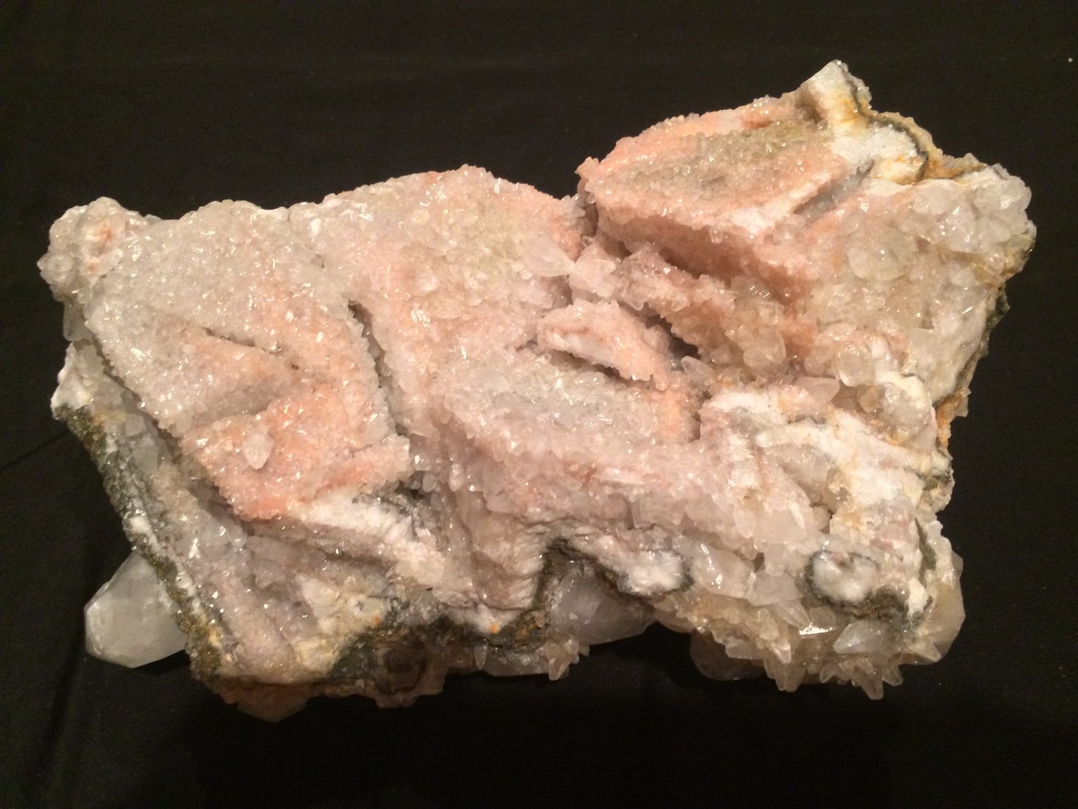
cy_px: 404
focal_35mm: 29
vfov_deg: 48.2
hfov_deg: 61.7
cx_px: 539
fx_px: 903
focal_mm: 4.15
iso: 320
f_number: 2.2
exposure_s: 1/15
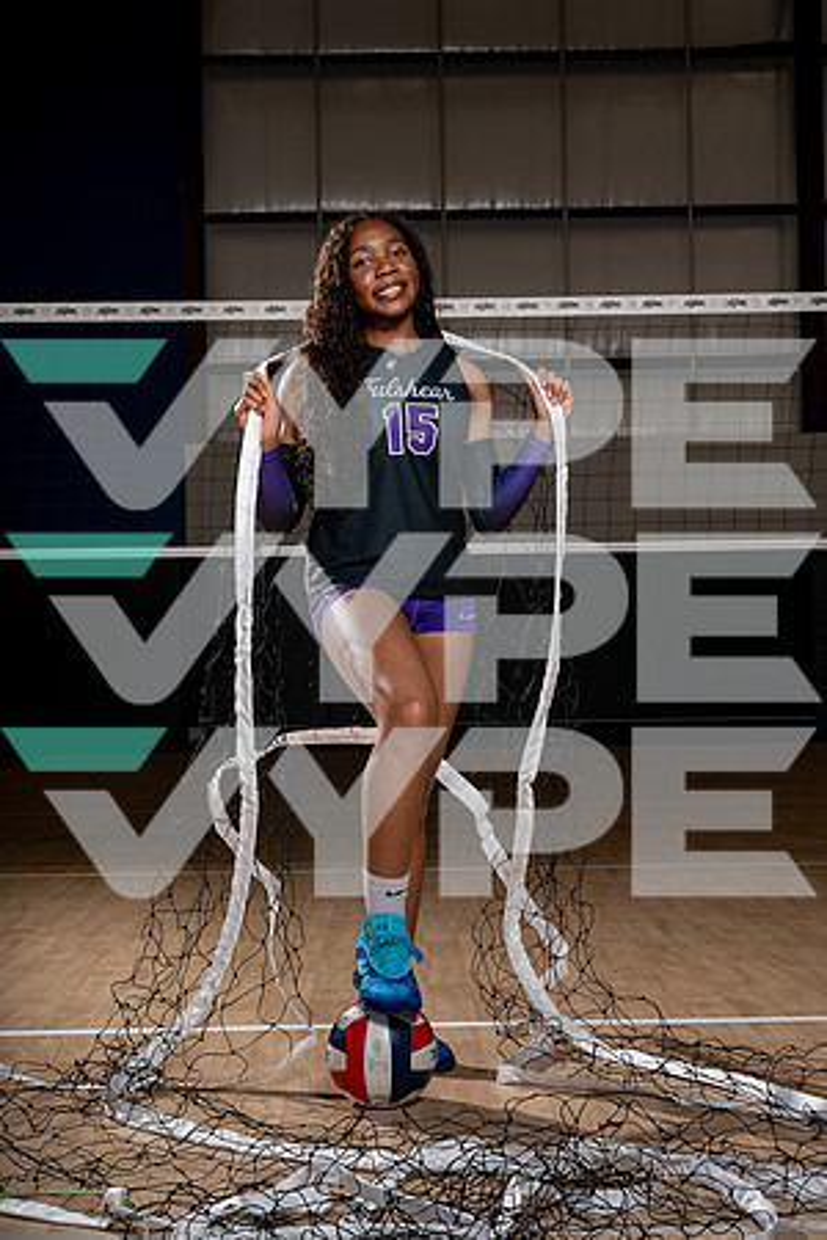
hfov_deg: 26.5
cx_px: 414
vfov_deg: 38.9
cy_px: 620
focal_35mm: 51
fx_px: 1757
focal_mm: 51
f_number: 8
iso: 100
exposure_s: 1/250
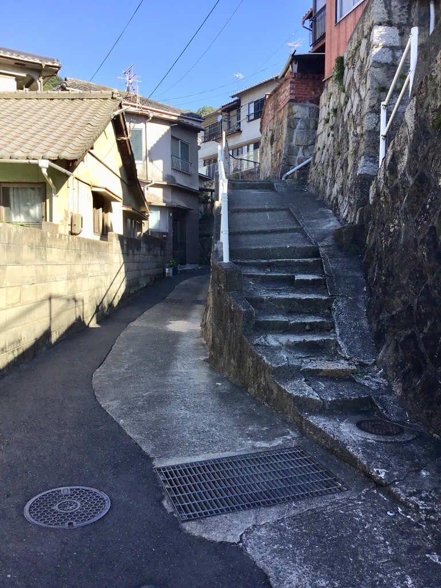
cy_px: 294
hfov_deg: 45.4
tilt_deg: -3.5
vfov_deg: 58.4
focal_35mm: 31
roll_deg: +0.7
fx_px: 527
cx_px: 220
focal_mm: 3.3
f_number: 2.4
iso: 25
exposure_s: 1/431
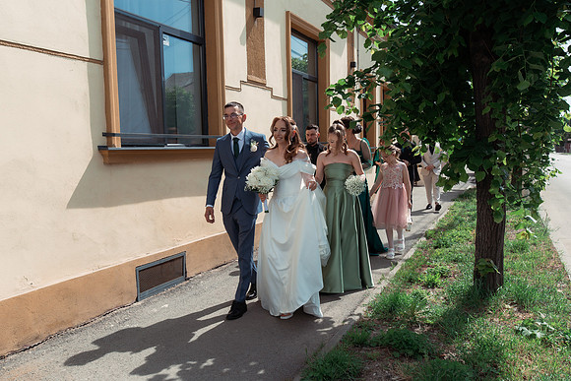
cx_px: 286
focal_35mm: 30
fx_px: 476
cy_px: 190
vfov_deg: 43.6
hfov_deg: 61.9
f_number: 5.6
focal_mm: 30
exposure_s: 1/1250
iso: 320
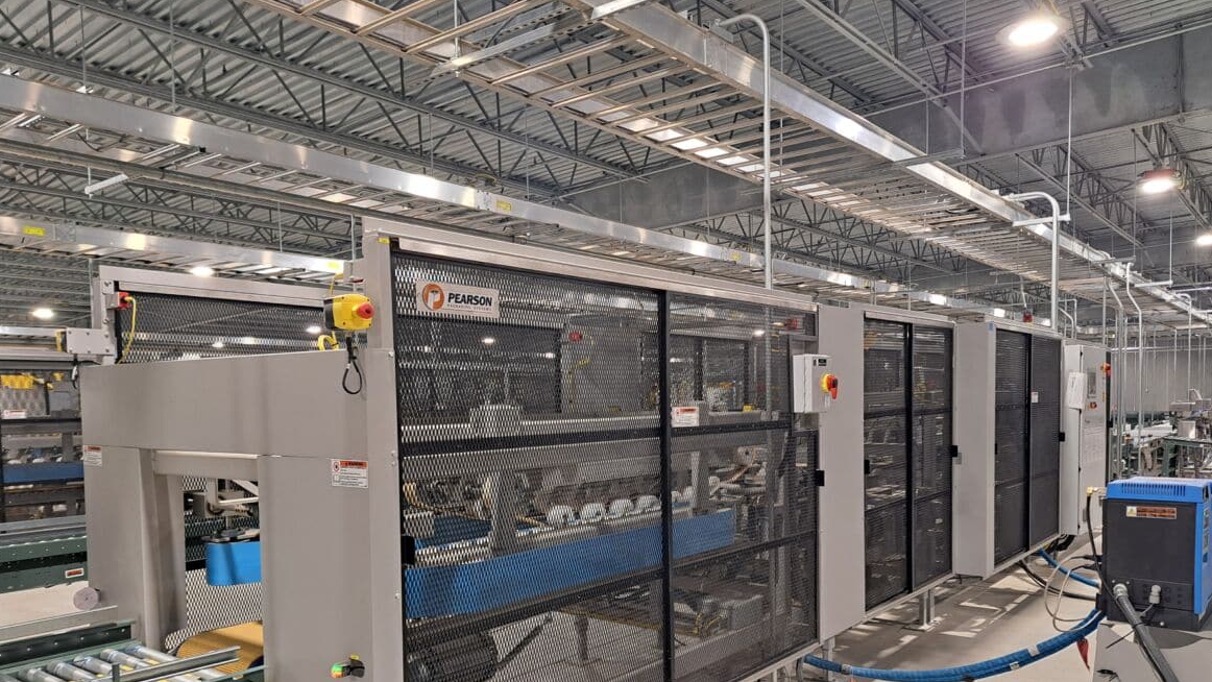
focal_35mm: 27
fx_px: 868
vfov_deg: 42.5
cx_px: 610
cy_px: 438
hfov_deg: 69.9
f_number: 1.8
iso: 200
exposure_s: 1/60
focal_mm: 5.23
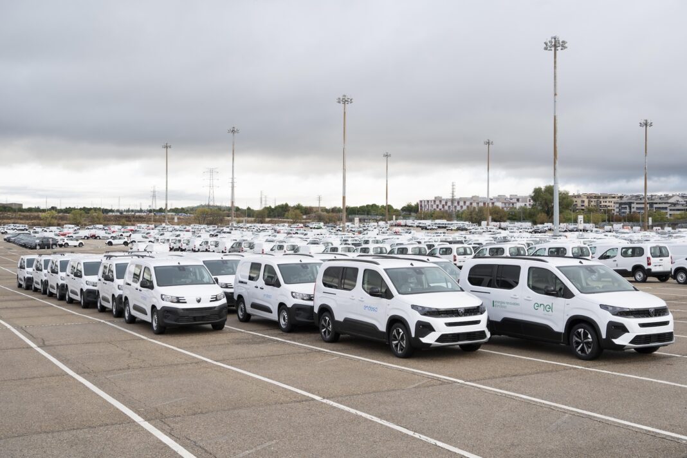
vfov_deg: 34.2
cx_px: 344
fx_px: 744
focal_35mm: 39
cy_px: 229
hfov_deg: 49.6
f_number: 8
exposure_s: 1/125
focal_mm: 39
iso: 160
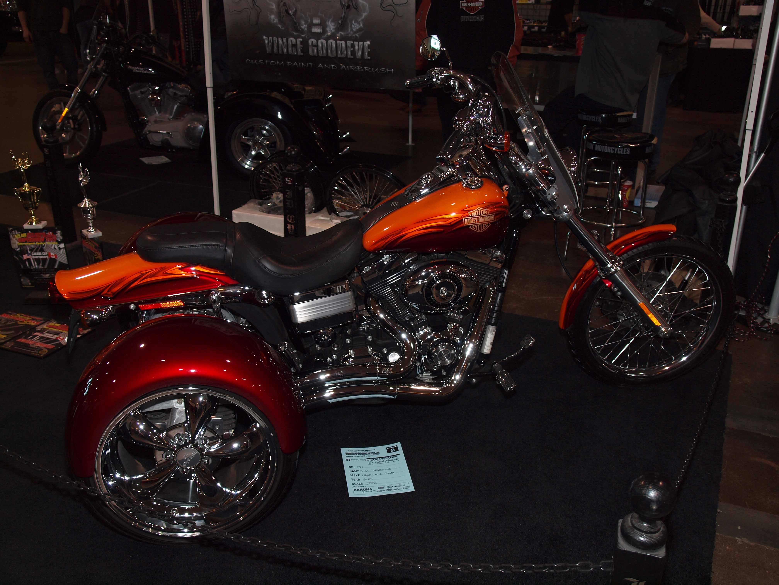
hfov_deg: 54.0
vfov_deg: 41.8
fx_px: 765
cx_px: 390
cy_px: 292
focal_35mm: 34
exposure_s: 1/60
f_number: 2.8
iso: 200
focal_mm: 17
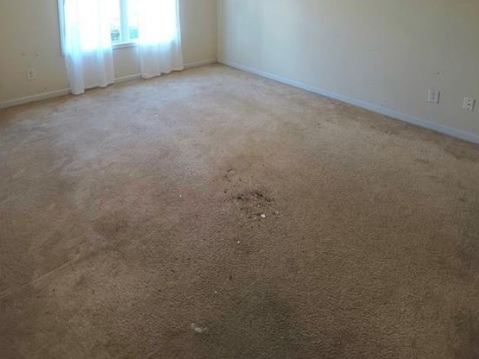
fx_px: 249
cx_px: 243
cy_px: 31
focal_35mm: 18
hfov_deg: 87.8
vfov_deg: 59.9
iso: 64
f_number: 2.2
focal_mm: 2.2
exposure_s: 1/30
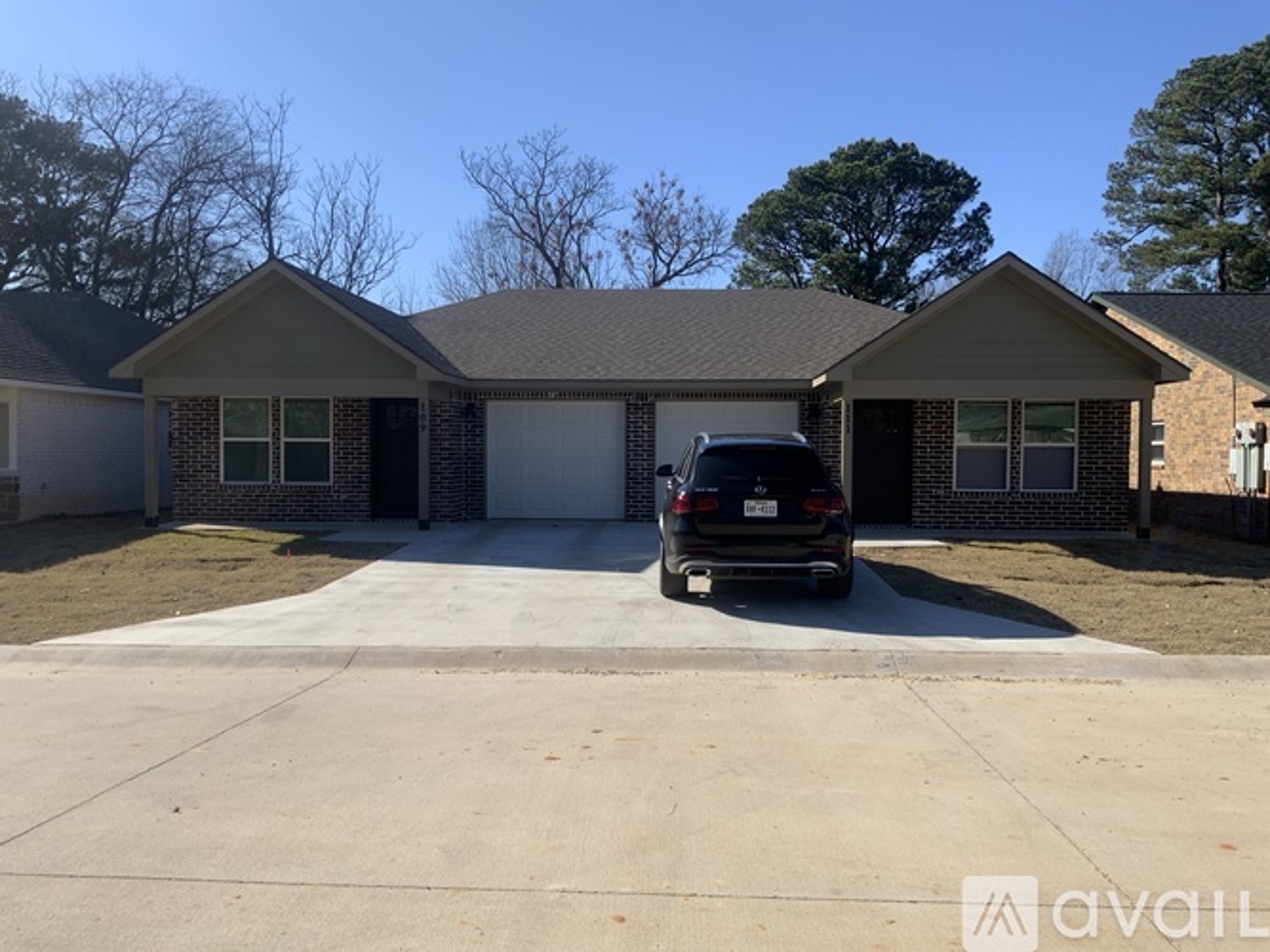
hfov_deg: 61.7
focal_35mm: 29
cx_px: 635
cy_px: 476
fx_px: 1064
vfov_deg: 48.2
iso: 16
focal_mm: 3
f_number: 1.8
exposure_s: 1/2141
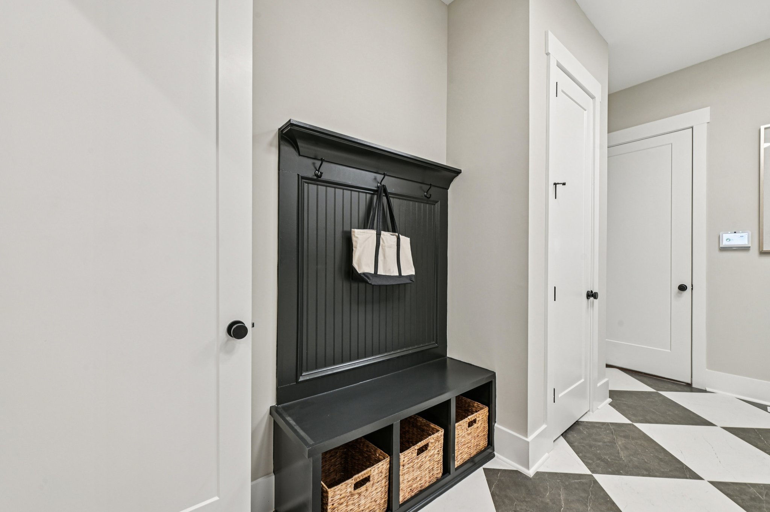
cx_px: 385
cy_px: 256
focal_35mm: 14
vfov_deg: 81.1
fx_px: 299
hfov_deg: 104.3
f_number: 9
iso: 200
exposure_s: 1/2.5
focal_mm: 14
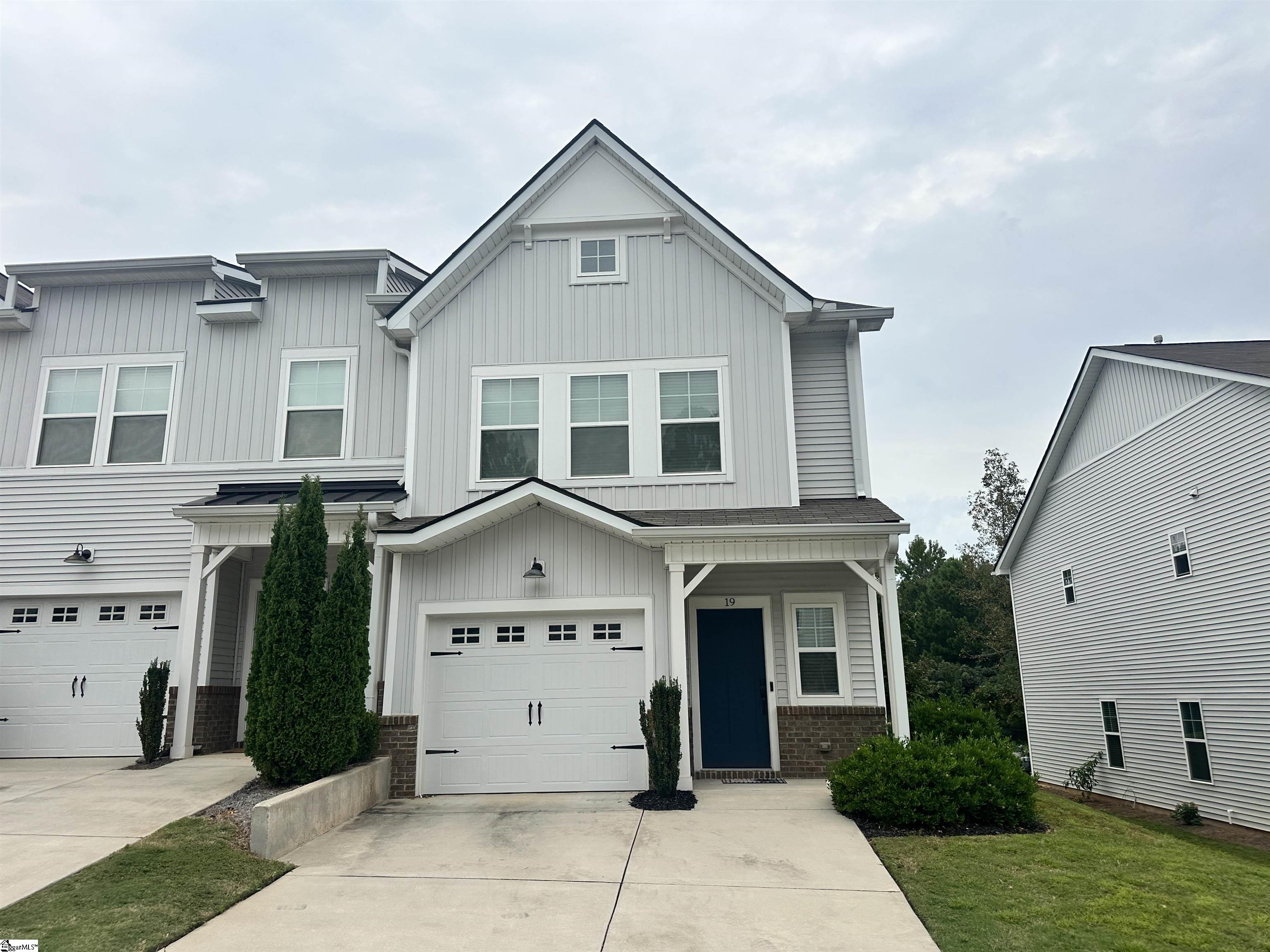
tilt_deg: +14.6
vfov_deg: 56.8
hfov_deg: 71.6
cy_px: 476
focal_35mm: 24
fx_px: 881
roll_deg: +0.7
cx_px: 635
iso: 80
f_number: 1.78
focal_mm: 6.86
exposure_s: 1/5263
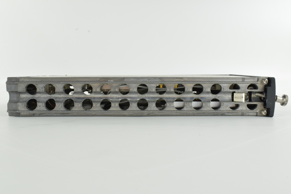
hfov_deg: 49.5
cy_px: 97
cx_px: 146
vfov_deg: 34.2
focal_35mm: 39
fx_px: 315
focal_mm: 26
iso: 1600
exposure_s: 1/40
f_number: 22
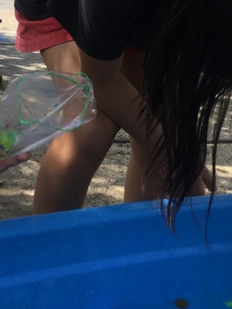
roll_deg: -7.6
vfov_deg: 19.5
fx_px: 840
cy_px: -76
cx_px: 239
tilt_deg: +0.0
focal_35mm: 94
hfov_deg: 15.4
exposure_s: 1/590
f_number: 2.4
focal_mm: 3.3
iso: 25
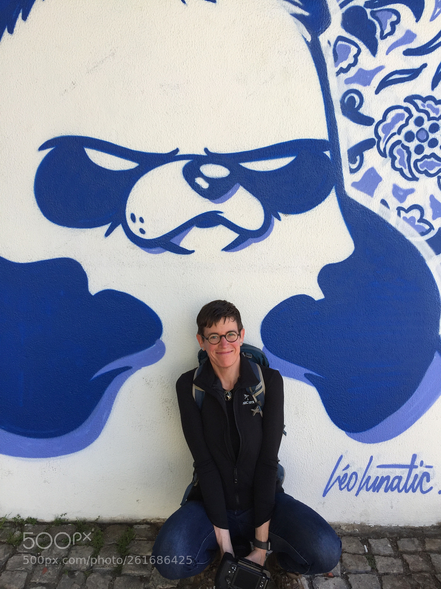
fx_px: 493
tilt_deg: -11.2
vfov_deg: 61.7
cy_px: 294
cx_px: 220
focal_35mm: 29
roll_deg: +1.1
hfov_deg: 48.2
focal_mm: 4.15
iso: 32
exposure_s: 1/316
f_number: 2.2
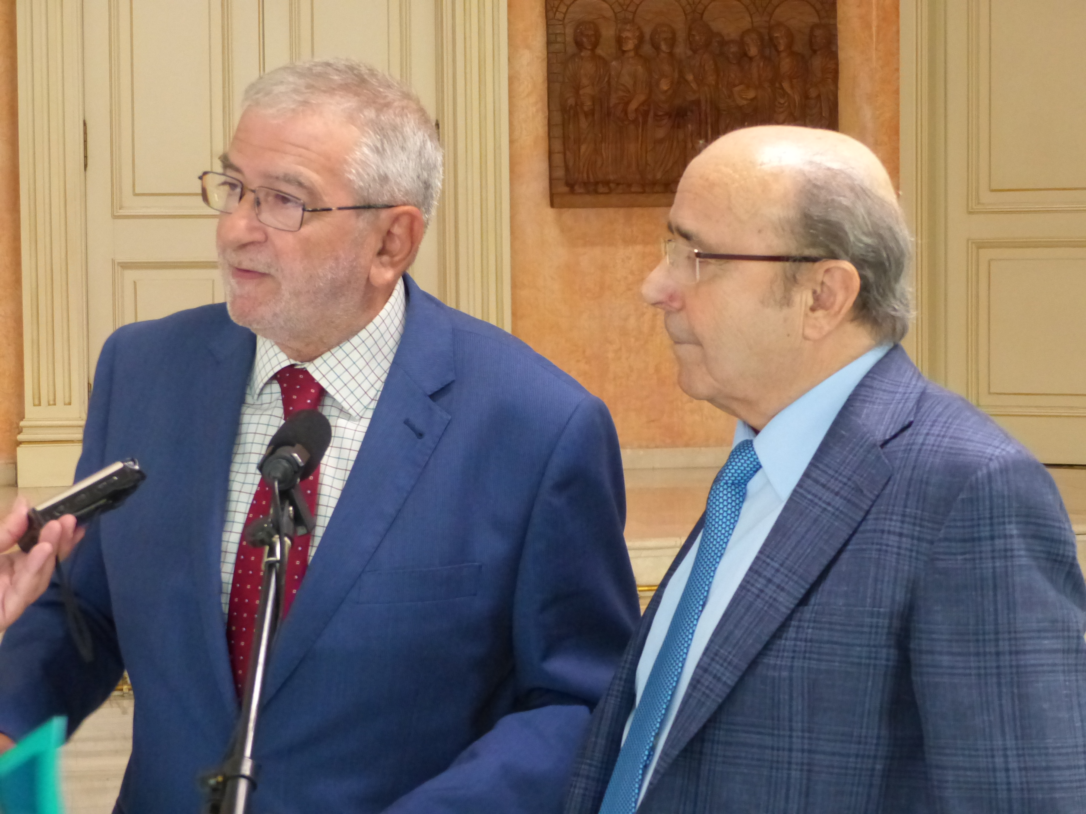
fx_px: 2792
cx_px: 543
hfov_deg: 22.0
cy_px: 407
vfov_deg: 16.6
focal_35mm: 89
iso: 800
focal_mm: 16
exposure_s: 1/80
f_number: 3.2
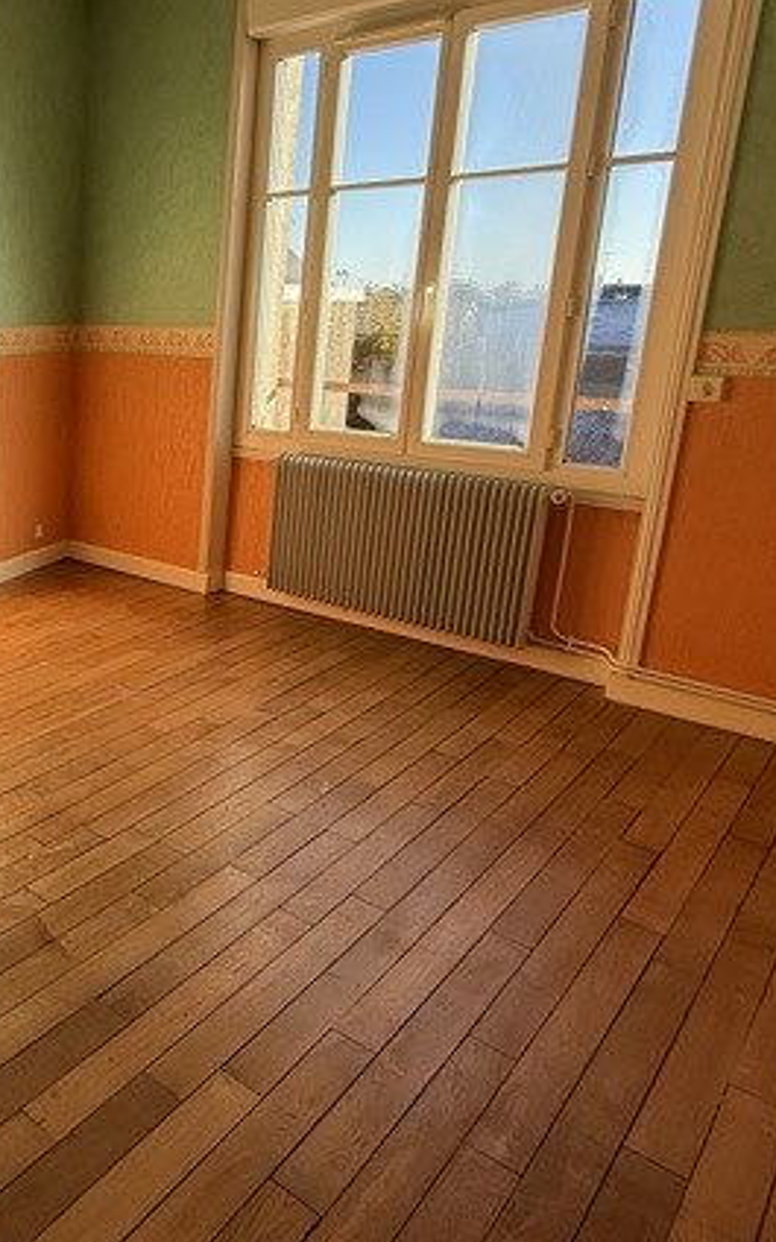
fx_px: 947
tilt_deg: -13.8
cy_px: 527
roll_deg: +0.4
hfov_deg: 38.4
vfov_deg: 66.1
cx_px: -35
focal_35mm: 28
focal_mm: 2.22
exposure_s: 1/374
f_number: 2.2
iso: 64
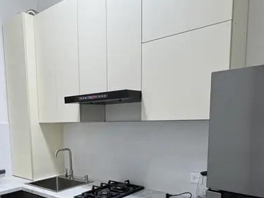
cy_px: 154
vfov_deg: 41.3
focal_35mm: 33
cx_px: 104
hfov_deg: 54.9
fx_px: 252
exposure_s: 1/100
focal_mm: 2.22
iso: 200
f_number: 2.2
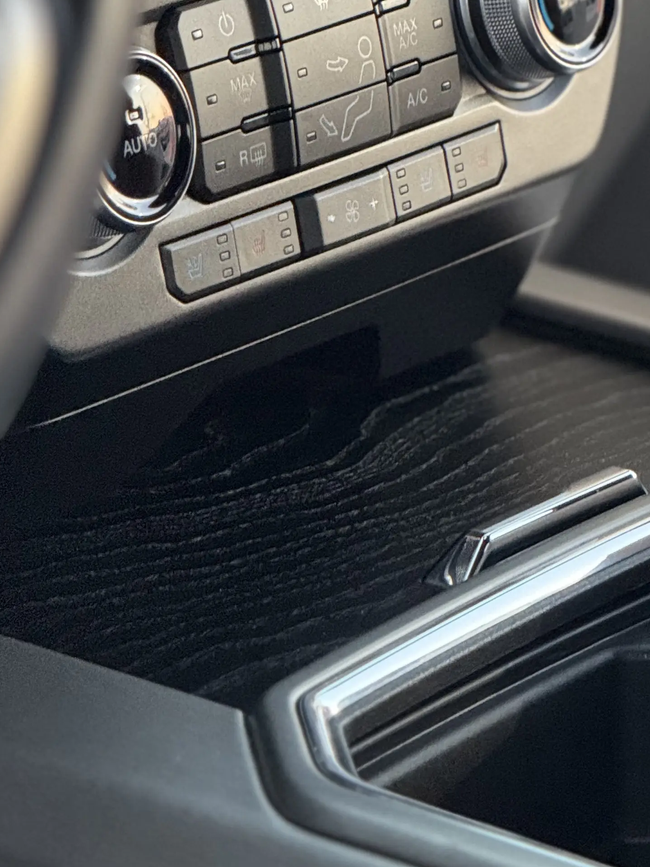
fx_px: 6309
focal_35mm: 252
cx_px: 654
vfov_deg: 7.8
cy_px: 3
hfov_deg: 5.9
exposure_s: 1/60
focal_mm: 15.66
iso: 500
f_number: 2.8
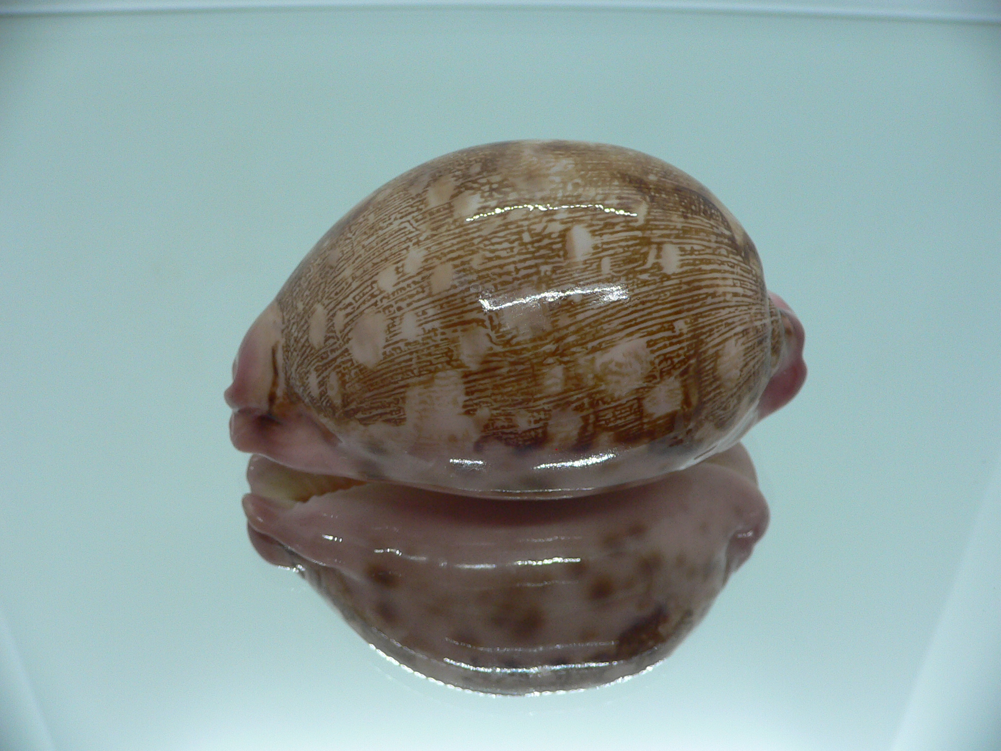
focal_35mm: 35
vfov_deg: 40.7
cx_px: 500
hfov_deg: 52.6
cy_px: 376
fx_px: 1012
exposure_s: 1/60
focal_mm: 4.6
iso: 100
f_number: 2.8
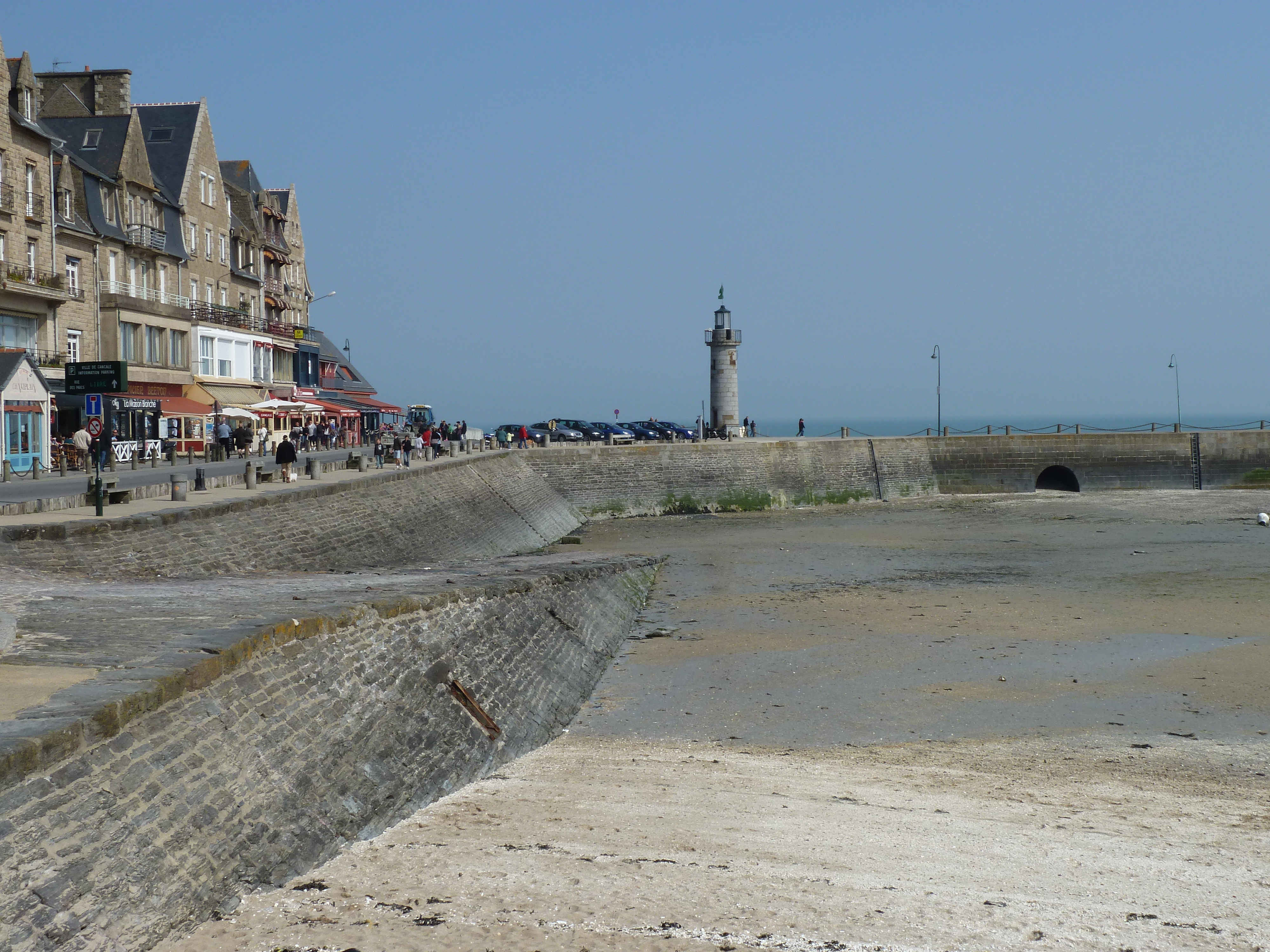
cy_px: 476
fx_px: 1761
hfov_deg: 39.7
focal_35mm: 48
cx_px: 635
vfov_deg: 30.3
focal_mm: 7.9
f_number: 5.6
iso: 80
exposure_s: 1/500
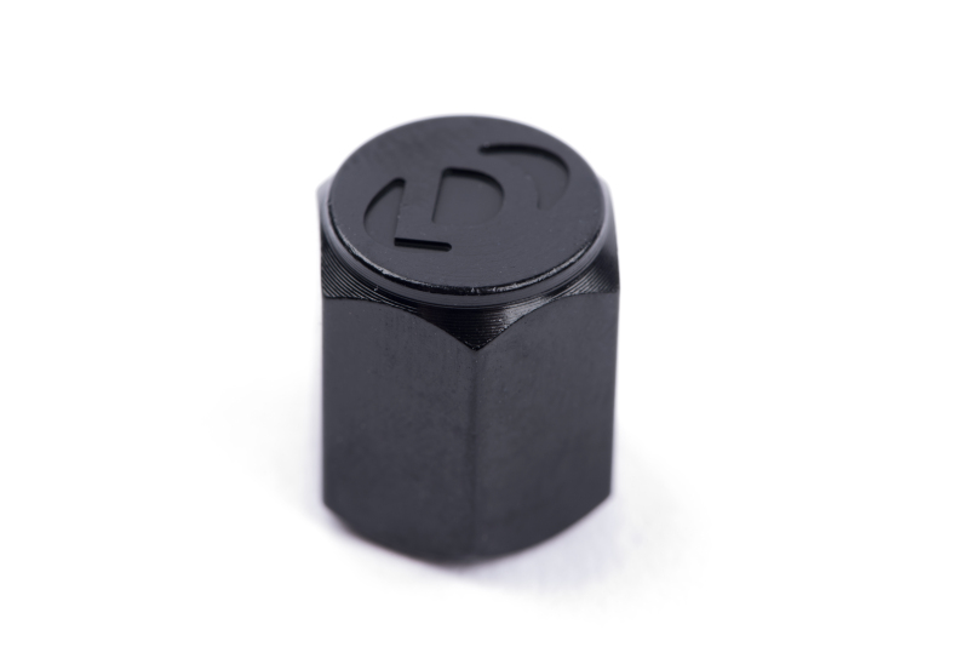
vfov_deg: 13.1
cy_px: 324
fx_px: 2827
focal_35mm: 105
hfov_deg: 19.4
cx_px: 484
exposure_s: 1/125
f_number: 22
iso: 100
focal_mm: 105
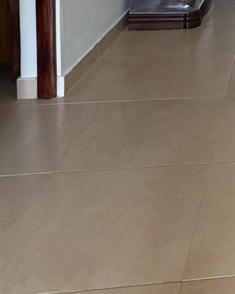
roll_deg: -1.1
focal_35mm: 61
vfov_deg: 25.5
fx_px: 530
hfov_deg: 21.0
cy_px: -112
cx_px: 357
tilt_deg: -3.8
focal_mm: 2.22
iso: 200
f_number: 2.2
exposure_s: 1/60
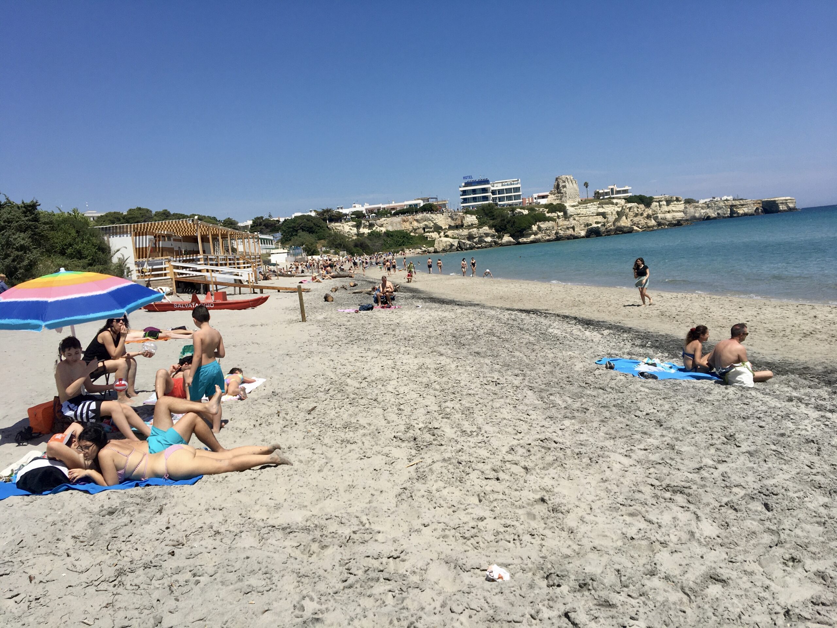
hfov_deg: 61.7
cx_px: 418
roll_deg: +6.1
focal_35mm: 29
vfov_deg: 48.2
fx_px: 701
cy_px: 314
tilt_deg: -4.1
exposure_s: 1/3077
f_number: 2.2
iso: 25
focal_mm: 4.15
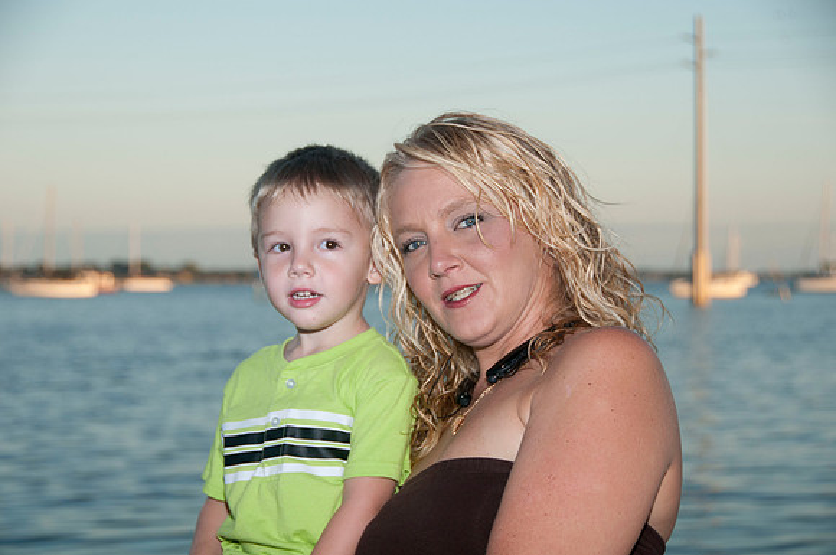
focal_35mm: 93
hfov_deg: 21.9
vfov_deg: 14.7
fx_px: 2157
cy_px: 278
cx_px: 418
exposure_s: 1/250
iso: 100
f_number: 5.6
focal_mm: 62
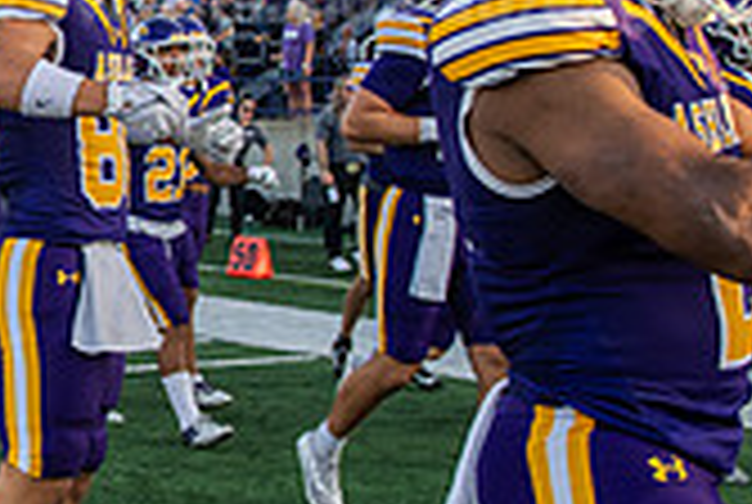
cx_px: -234
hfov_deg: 19.3
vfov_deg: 14.1
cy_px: 97
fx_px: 2030
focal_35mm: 97
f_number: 4
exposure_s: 1/500
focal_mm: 28
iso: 320
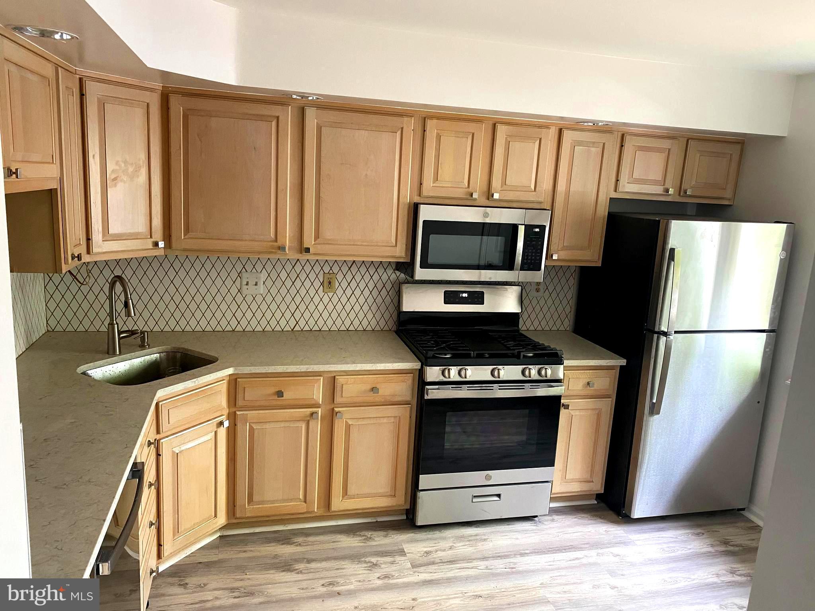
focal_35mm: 26
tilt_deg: -11.3
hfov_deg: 67.3
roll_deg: -3.6
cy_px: 306
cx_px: 408
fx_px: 612
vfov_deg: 53.1
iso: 200
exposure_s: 1/60
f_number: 1.8
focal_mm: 4.25
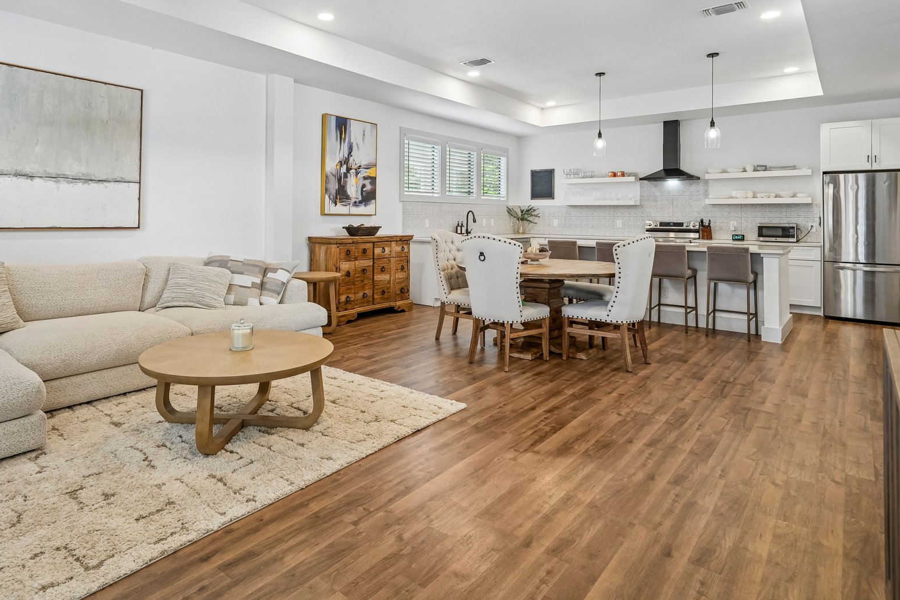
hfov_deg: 80.8
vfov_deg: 58.4
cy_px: 210
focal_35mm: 21
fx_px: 525
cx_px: 390
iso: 800
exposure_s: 1/25
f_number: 8
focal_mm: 16
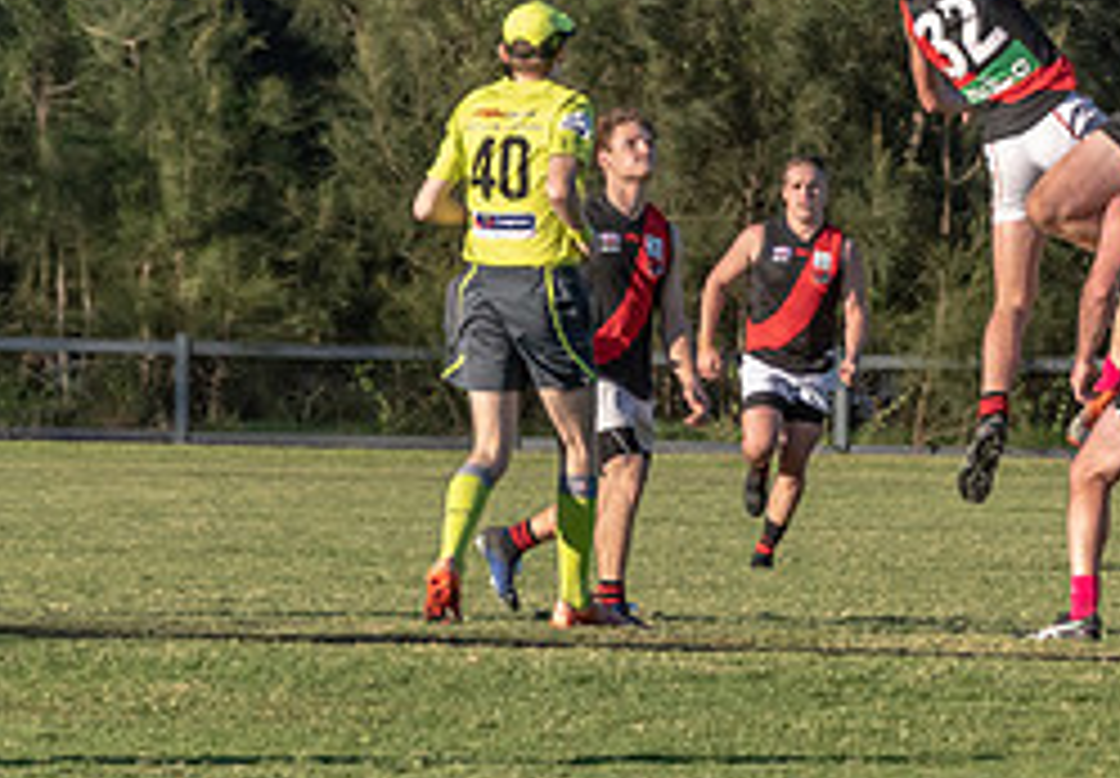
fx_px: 20707
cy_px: -59
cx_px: 1168
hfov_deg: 3.1
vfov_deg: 2.2
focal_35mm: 657
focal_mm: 155
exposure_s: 1/2500
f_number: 6.3
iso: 800
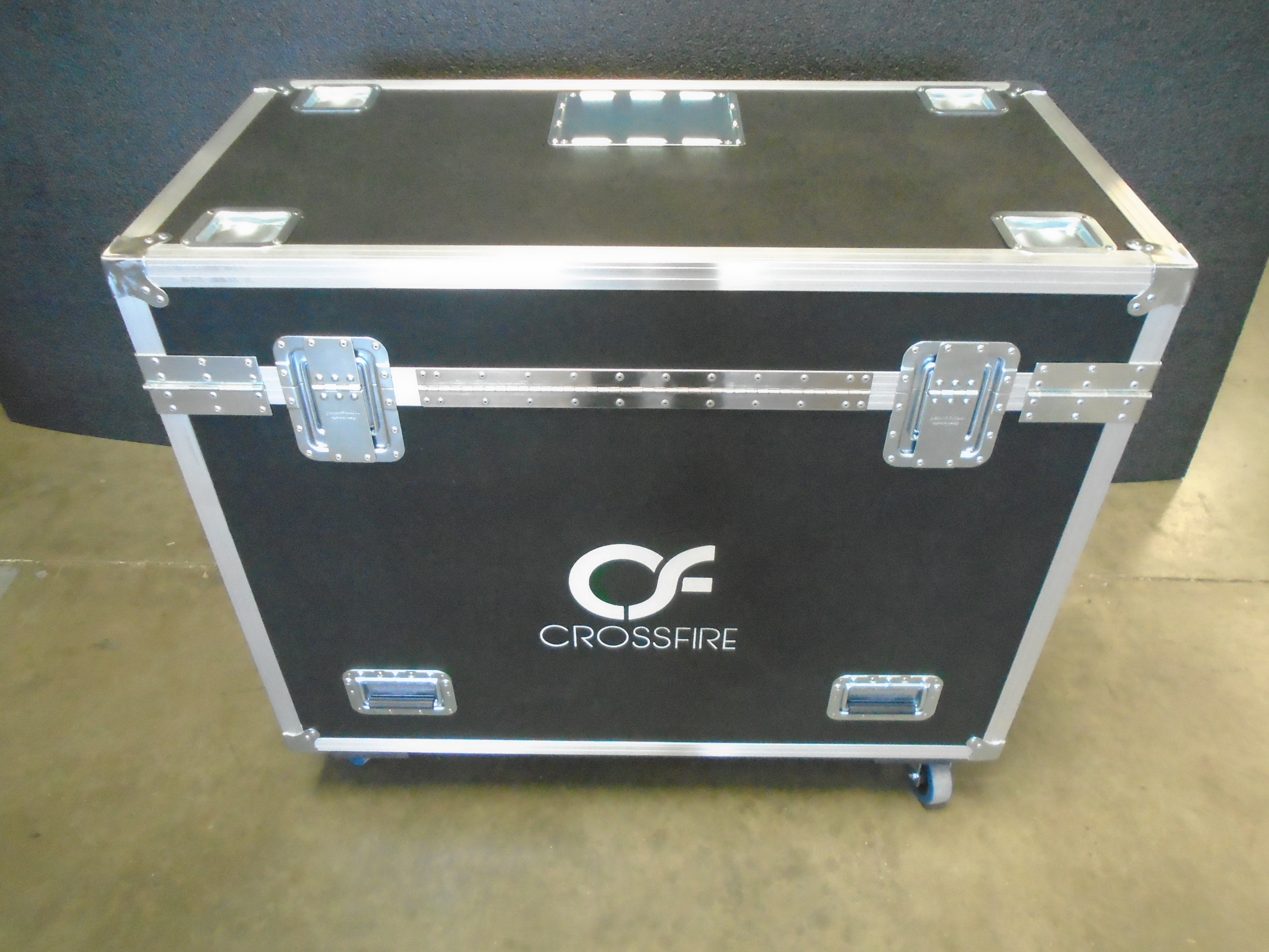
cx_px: 634
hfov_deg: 67.3
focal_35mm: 26
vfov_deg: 53.1
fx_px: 953
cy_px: 476
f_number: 3.2
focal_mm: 4.6
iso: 800
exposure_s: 1/60
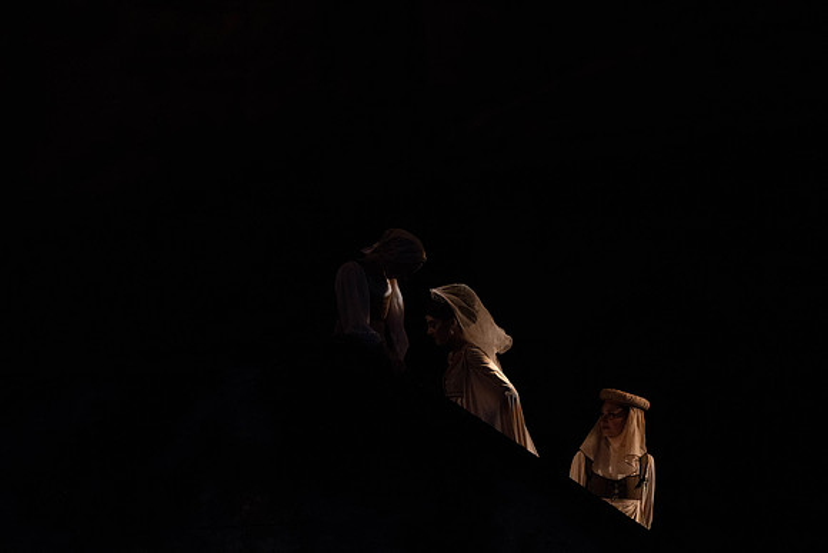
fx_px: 9202
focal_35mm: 400
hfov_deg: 5.2
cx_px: 414
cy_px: 276
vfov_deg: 3.4
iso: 8000
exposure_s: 1/250
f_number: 5.6
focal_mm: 400
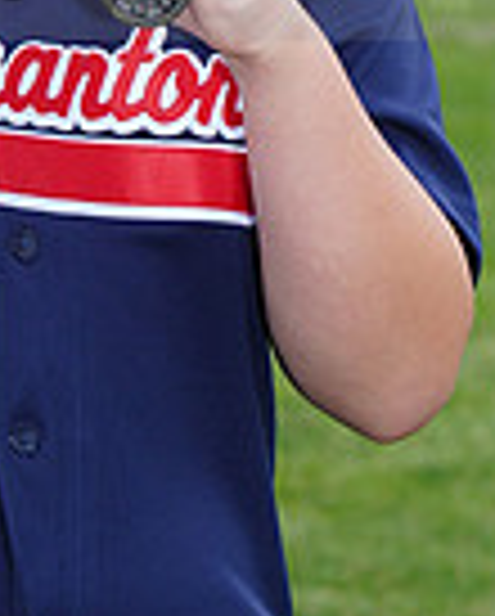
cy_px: -103
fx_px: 10159
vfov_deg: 3.5
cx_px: 101
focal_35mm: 556
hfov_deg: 2.8
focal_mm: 140
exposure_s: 1/250
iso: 200
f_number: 9
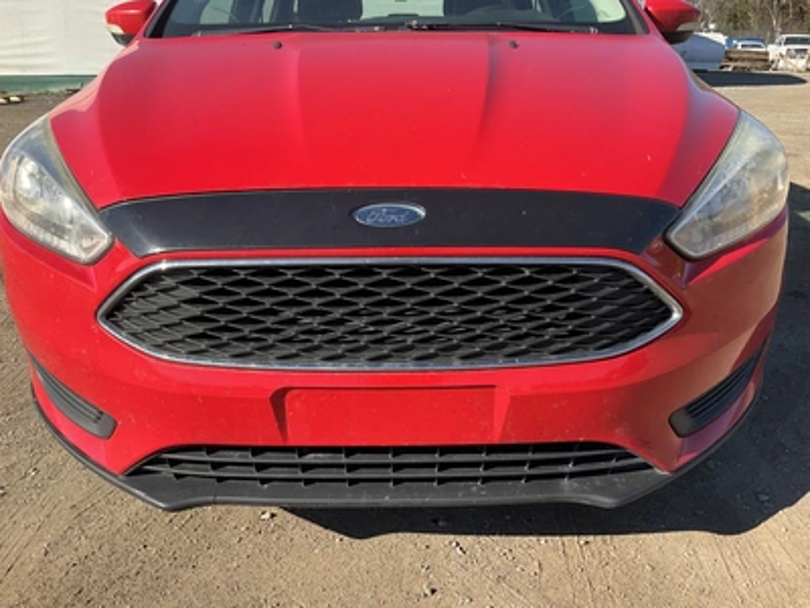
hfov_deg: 61.7
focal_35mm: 29
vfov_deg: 48.2
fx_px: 679
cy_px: 304
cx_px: 405
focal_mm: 3
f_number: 1.8
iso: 25
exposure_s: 1/804
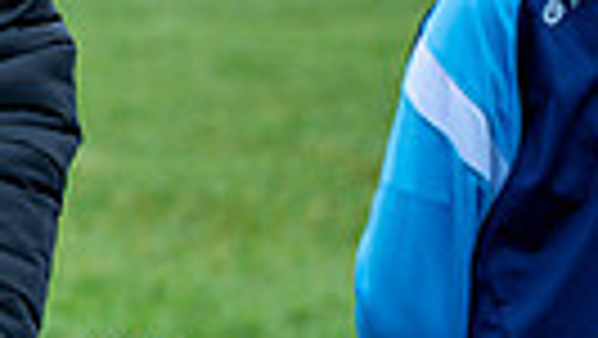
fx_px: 3840
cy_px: -318
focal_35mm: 242
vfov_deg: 4.9
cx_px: -409
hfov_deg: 8.6
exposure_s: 1/250
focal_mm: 53
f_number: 2.8
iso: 100
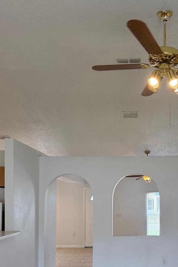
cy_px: 197
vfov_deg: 50.0
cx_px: 136
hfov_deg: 35.1
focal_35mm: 37
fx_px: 274
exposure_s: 1/240
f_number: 1.78
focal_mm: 6.76
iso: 160
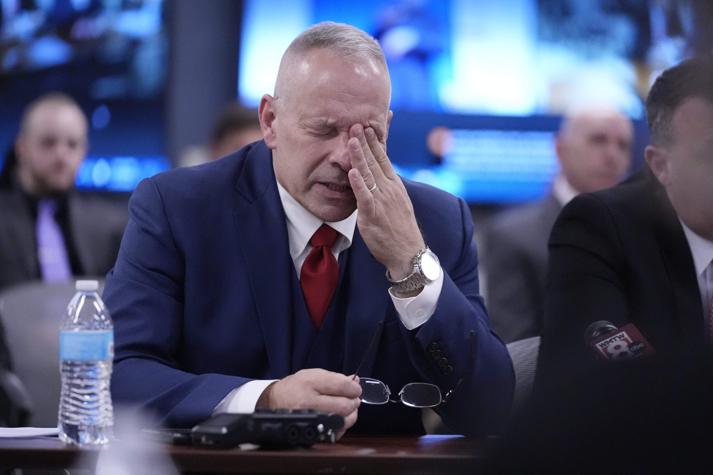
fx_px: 3089
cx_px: 356
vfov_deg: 8.8
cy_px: 238
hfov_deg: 13.2
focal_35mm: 156
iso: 8000
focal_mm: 156
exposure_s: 1/1000
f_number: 2.8
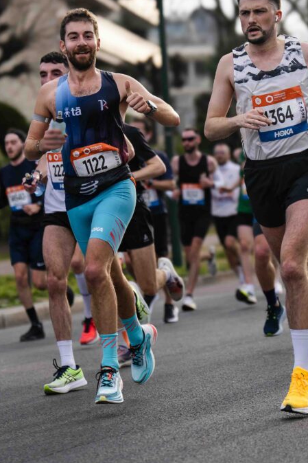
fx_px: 1913
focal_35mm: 149
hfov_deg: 9.2
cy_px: 183
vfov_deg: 13.8
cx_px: 97
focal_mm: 98
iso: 250
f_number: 3.2
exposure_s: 1/1250
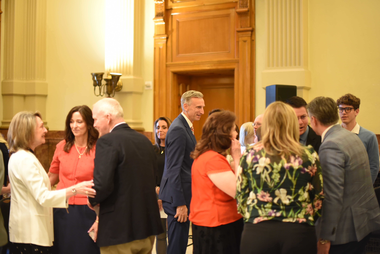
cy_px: 127
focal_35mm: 50
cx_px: 190
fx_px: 528
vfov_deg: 27.0
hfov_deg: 39.6
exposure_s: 1/100
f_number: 1.6
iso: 2000
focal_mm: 50
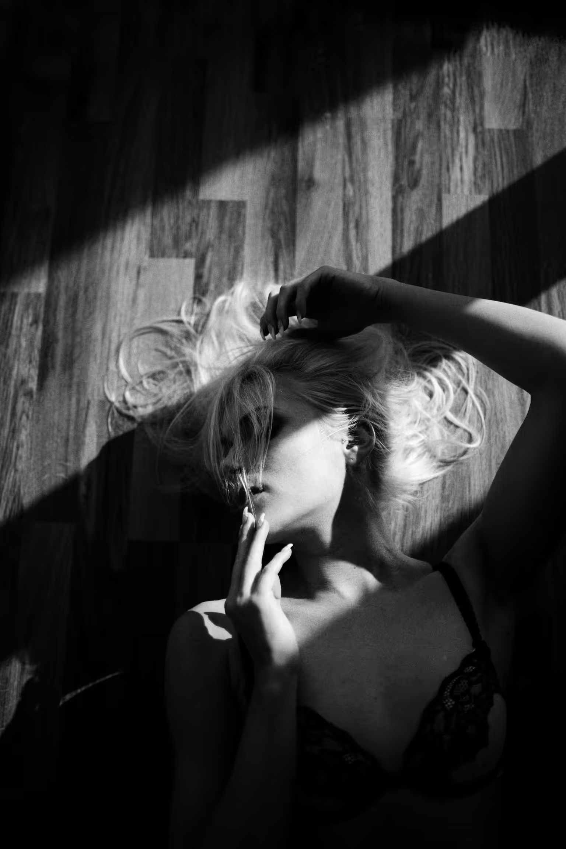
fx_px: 825
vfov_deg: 54.4
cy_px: 424
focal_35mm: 35
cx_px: 283
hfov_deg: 37.9
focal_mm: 35
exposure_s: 1/2500
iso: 100
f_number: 1.8
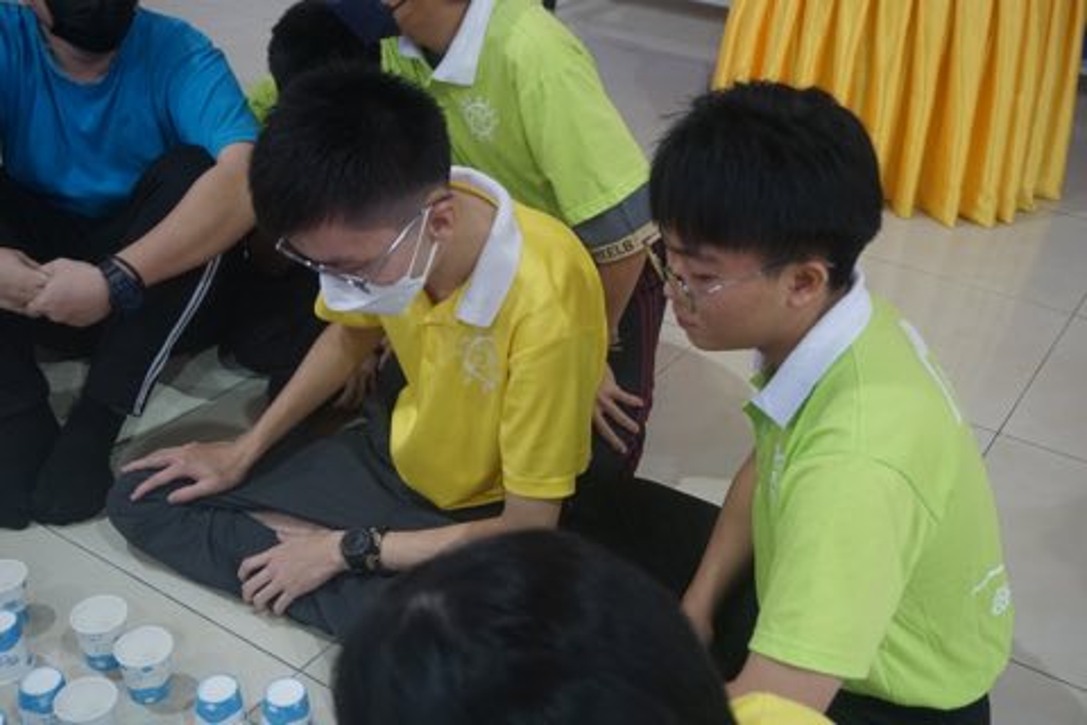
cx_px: 544
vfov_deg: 34.2
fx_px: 1177
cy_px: 362
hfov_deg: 49.6
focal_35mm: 39
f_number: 4.5
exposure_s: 1/160
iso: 1600
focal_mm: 26
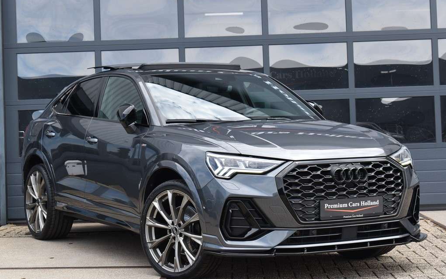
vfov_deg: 15.5
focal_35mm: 85
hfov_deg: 24.5
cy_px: 140
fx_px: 1027
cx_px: 224
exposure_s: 1/250
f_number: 8
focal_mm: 55
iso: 250
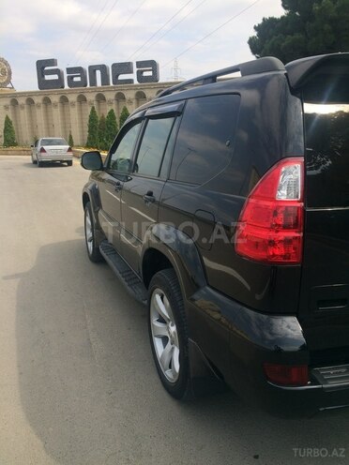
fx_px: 390
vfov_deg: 61.7
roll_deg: +0.5
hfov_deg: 48.2
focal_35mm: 29
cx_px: 174
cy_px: 232
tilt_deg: -16.3
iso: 32
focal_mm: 4.15
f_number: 2.2
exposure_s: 1/1466
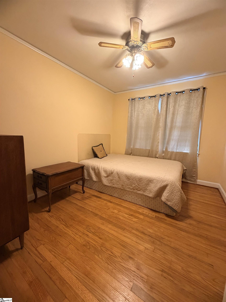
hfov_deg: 85.7
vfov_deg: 102.1
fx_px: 122
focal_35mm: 14
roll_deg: -1.5
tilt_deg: -7.6
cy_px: 151
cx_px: 113
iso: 320
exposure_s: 1/60
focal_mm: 2.22
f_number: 2.2
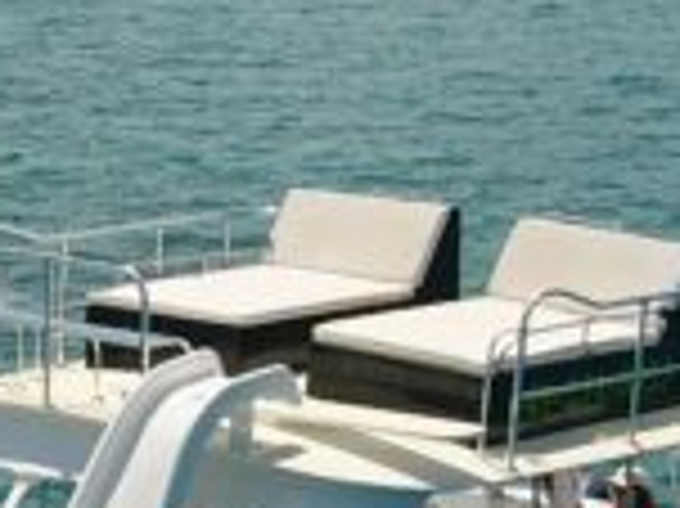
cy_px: 364
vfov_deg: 9.3
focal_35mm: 159
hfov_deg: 12.1
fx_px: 3121
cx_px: -167
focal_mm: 3.61
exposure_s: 1/1658
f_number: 2.8
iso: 100
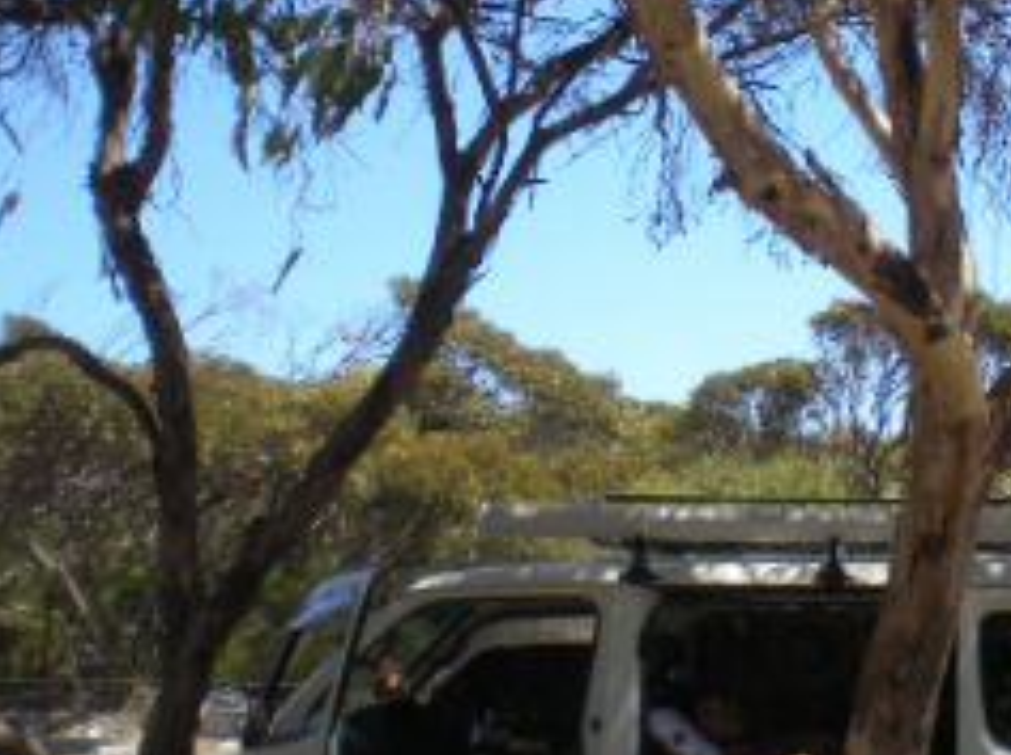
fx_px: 2479
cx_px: 917
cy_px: 360
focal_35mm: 85
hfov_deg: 22.5
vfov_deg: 17.3
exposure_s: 1/251
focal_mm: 6.3
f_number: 4.6
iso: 64
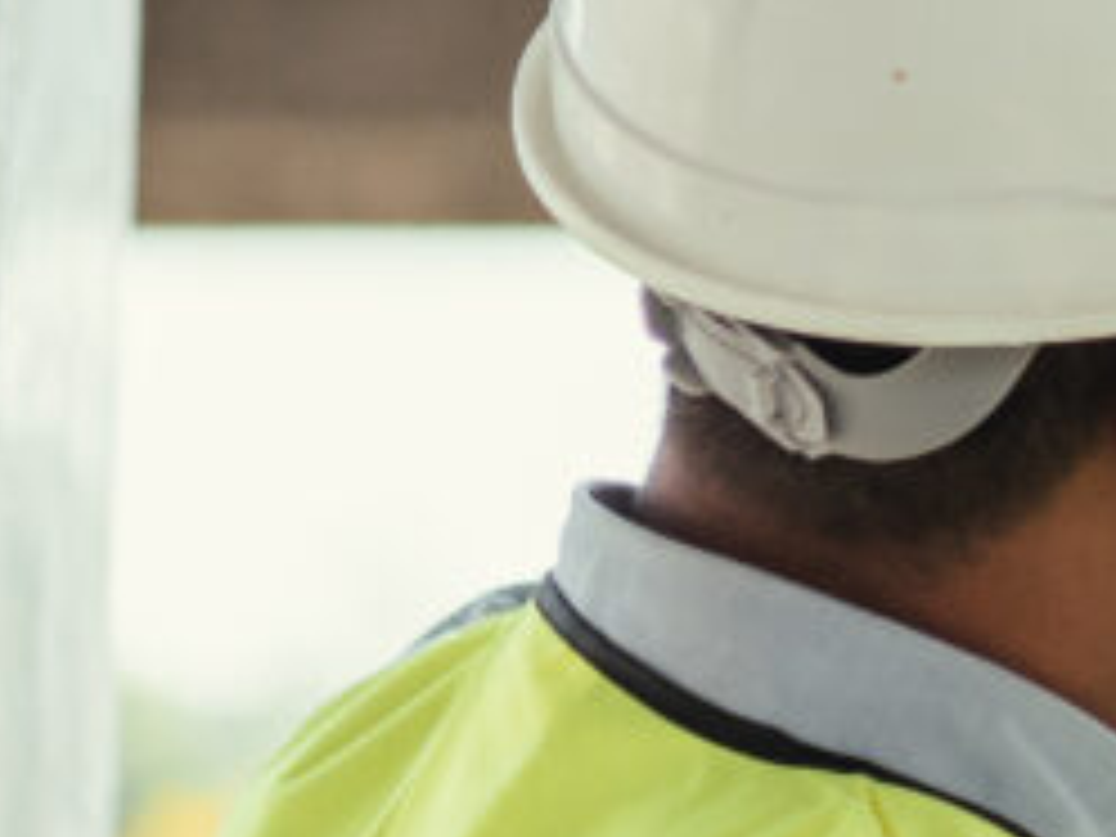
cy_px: -86
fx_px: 10575
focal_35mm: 328
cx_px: 3330
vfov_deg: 4.5
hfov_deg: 5.7
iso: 200
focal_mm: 55
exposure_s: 1/2000
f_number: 1.8
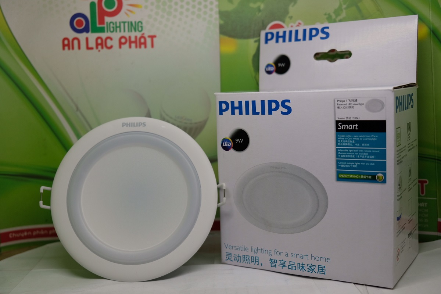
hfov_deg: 46.4
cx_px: 220
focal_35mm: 42
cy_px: 147
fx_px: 514
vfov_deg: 31.9
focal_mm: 27.7
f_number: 3.2
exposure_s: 1/125
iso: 200
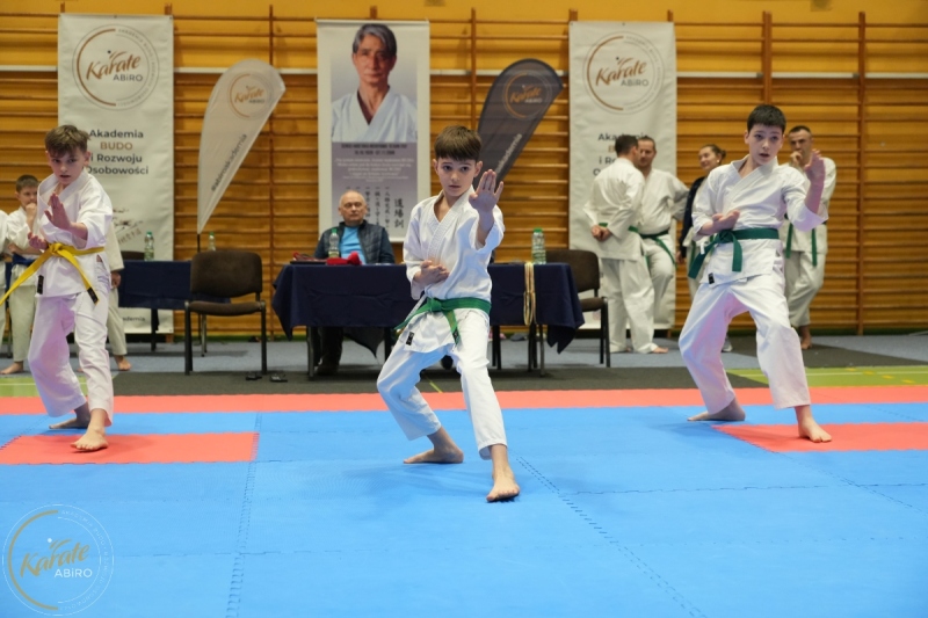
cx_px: 464
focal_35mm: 64
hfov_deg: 31.4
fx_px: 1649
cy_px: 309
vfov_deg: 21.2
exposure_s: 1/250
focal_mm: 64
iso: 4000
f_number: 4.5
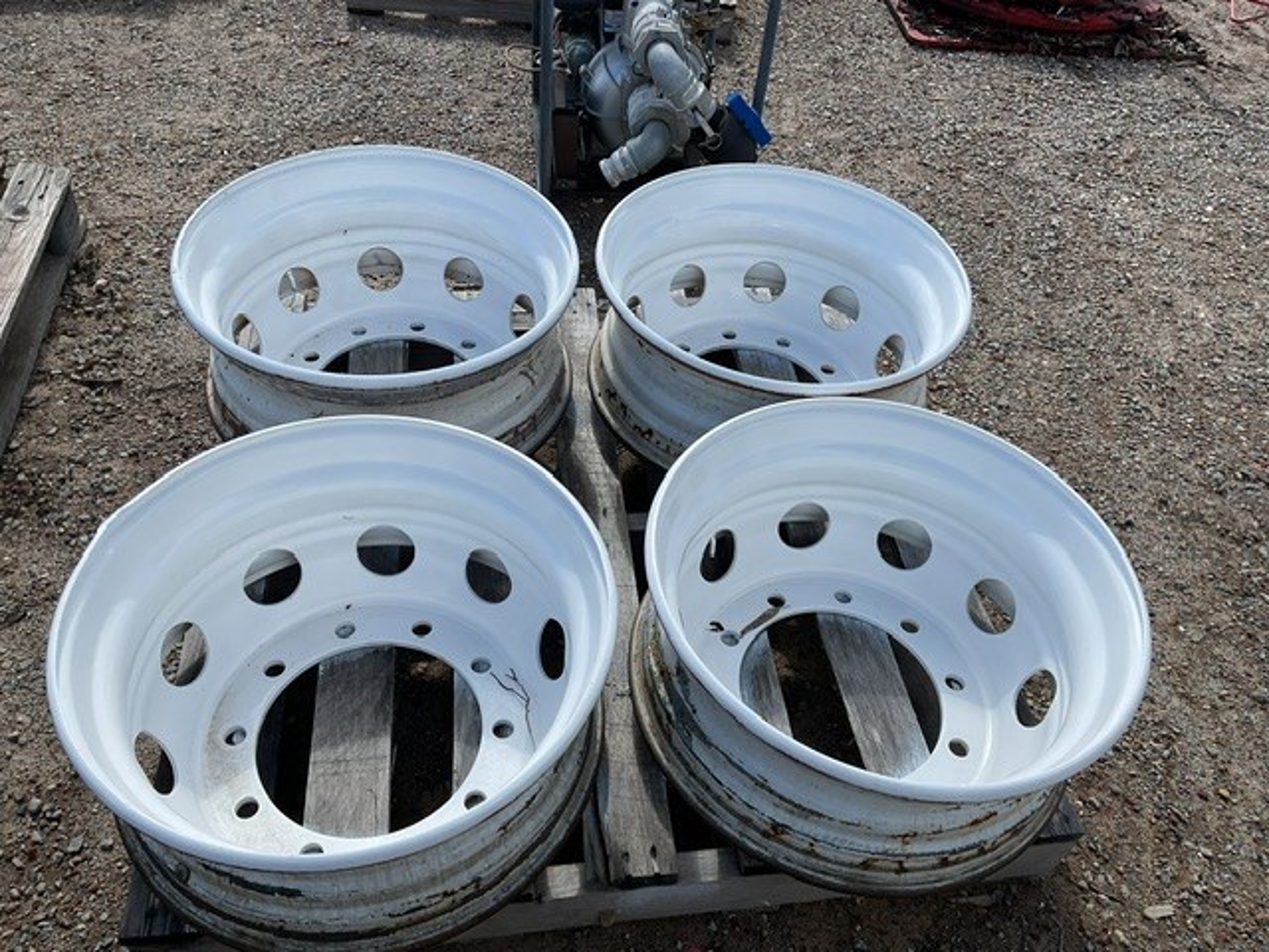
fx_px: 1063
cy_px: 476
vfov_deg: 48.2
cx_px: 634
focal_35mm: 29
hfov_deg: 61.7
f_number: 1.8
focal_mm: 3
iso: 16
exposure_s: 1/1534
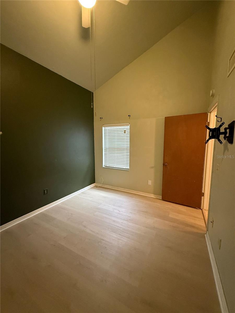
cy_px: 156
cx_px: 118
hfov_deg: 85.7
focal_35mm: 14
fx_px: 127
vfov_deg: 102.1
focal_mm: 2.22
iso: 640
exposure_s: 1/60
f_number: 2.2
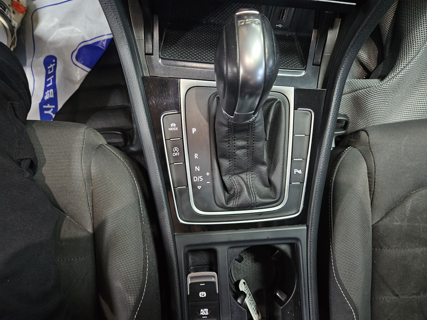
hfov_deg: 73.9
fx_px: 284
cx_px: 214
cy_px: 160
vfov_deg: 58.9
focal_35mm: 23
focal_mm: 5.4
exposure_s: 1/24
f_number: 1.8
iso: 800
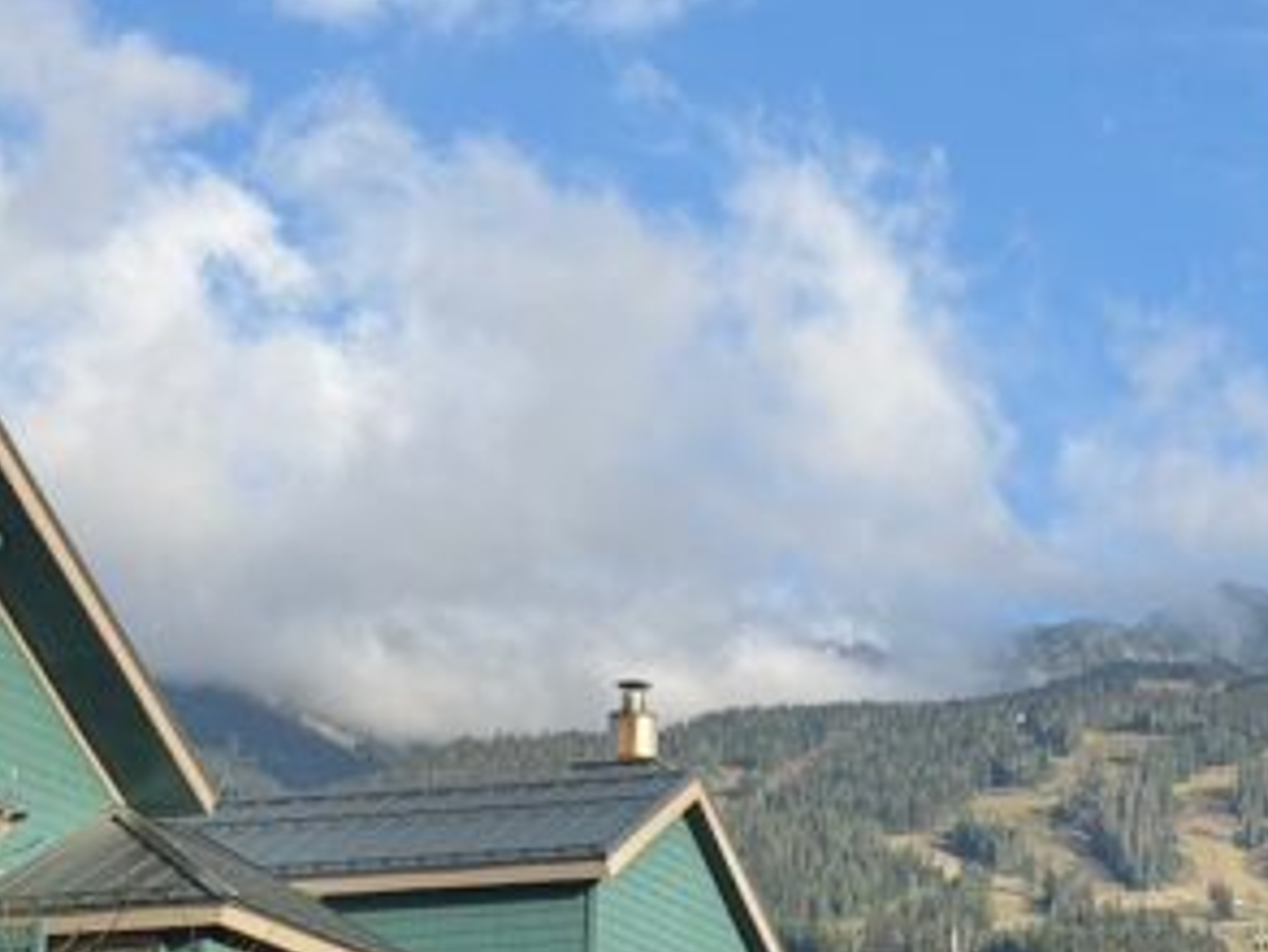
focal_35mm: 131
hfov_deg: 14.7
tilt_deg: +14.0
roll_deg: +0.0
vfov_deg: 11.3
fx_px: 4801
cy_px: 675
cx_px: 1381
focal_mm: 6.76
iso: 64
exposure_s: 1/3378
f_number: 1.78
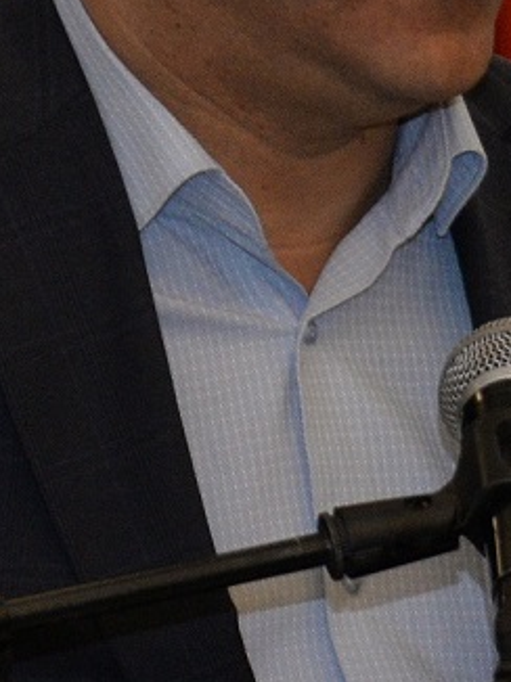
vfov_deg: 2.8
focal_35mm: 709
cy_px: 509
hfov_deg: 2.1
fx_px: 13973
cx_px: 235
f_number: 5.6
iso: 1000
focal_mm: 120
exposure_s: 1/30
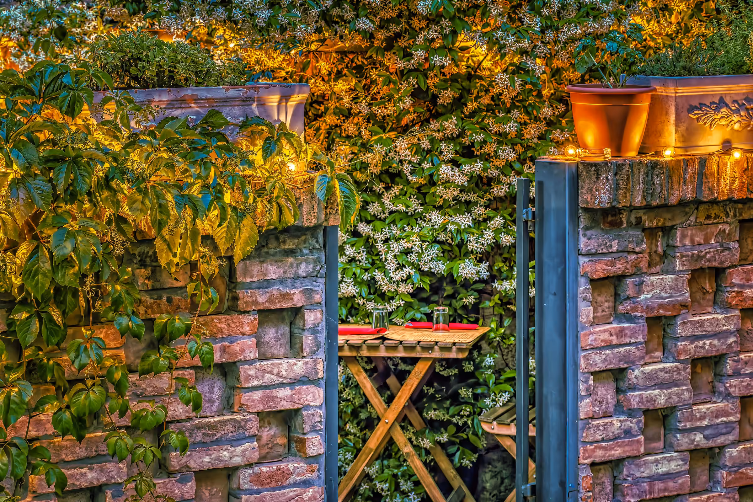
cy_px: 251
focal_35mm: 105
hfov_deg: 19.5
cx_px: 376
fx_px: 2196
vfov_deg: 13.0
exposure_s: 1/200
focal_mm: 70
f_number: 5.6
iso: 12800
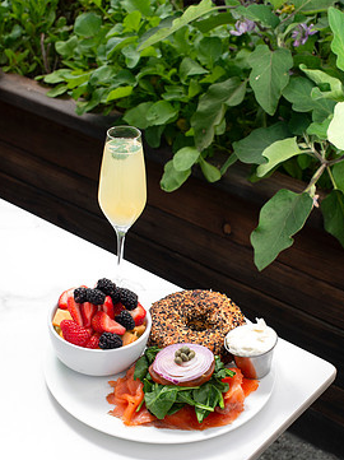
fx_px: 796
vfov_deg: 32.1
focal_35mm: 60
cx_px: 187
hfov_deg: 24.4
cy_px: 270
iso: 200
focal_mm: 50
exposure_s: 1/200
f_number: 8
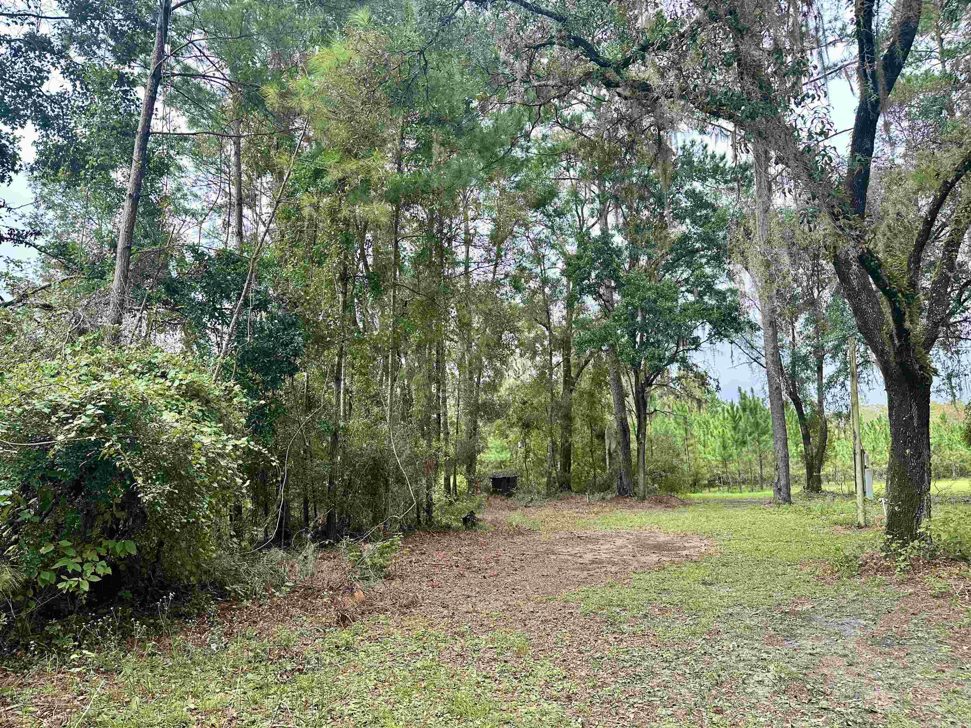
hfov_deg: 71.6
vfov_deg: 56.8
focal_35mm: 24
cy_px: 364
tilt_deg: +9.9
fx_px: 673
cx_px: 486
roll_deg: +0.8
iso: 80
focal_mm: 6.86
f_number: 1.78
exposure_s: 1/623
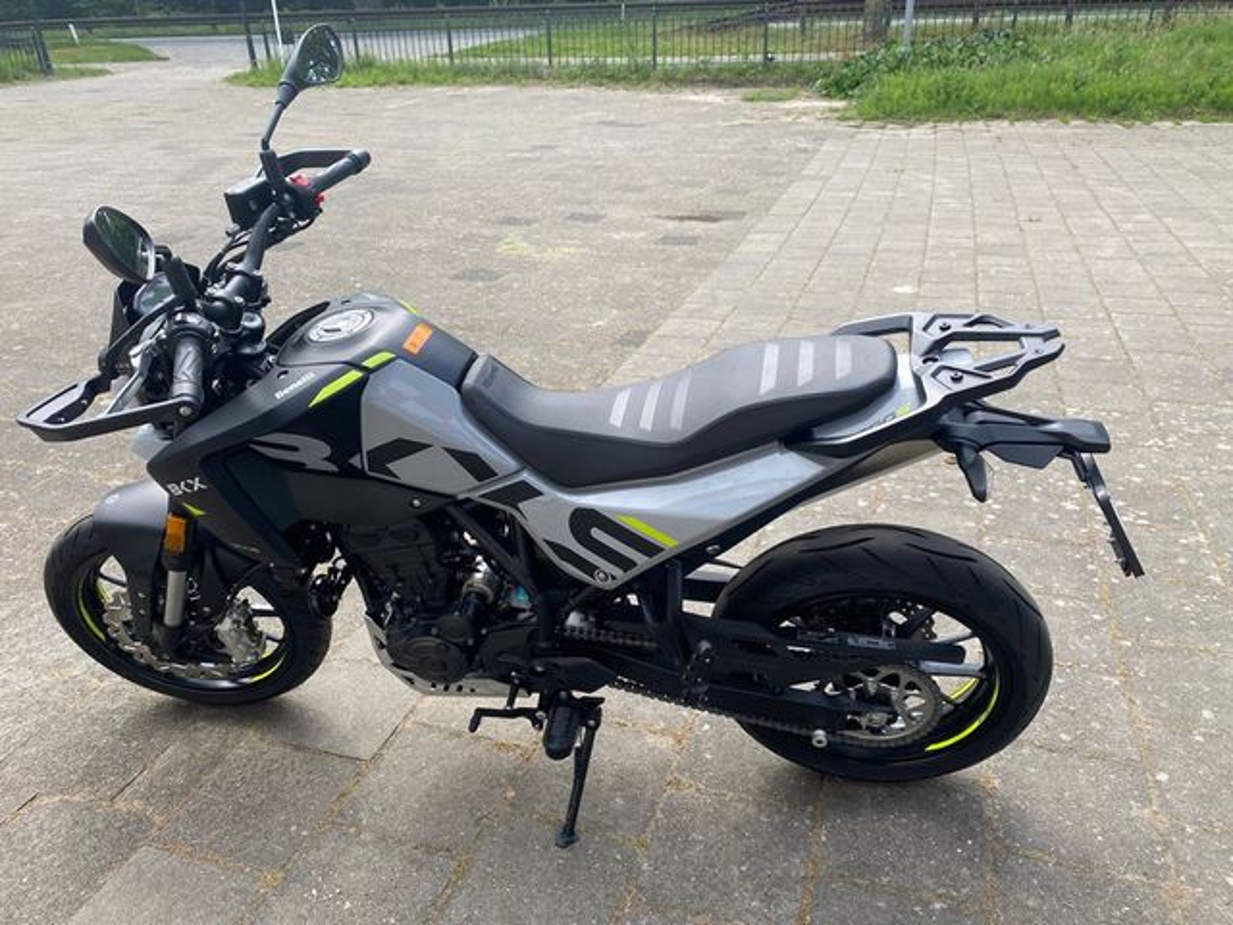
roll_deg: +0.7
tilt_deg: -26.6
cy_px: 462
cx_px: 616
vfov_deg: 53.1
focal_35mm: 26
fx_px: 926
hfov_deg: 67.3
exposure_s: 1/651
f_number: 1.8
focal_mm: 4.25
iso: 32
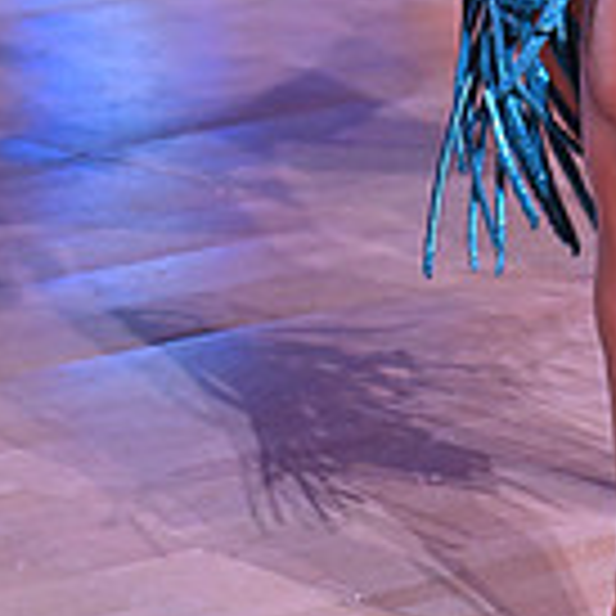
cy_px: -391
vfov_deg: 6.8
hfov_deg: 6.9
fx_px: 5074
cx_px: 677
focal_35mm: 252
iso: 4500
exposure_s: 1/400
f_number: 5.6
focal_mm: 70
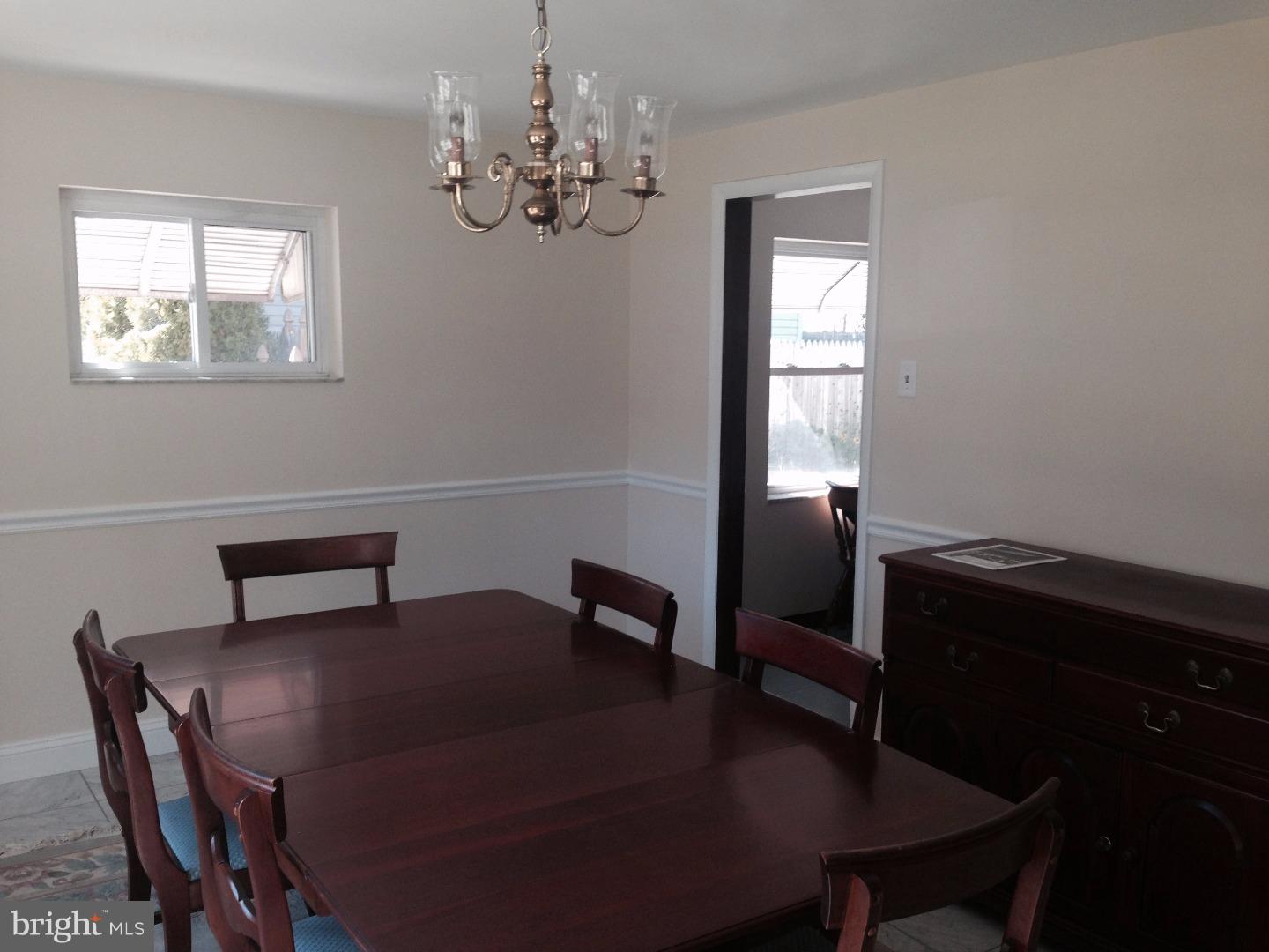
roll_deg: -0.5
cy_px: 476
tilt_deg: -7.4
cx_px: 634
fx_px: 1210
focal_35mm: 33
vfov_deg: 42.9
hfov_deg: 55.4
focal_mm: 4.12
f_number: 2.4
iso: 64
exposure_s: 1/60
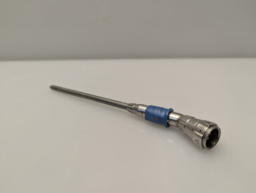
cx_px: 128
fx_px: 178
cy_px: 96
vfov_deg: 56.9
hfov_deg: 71.5
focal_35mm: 24
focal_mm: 6.81
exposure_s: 1/100
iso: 82
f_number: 1.85
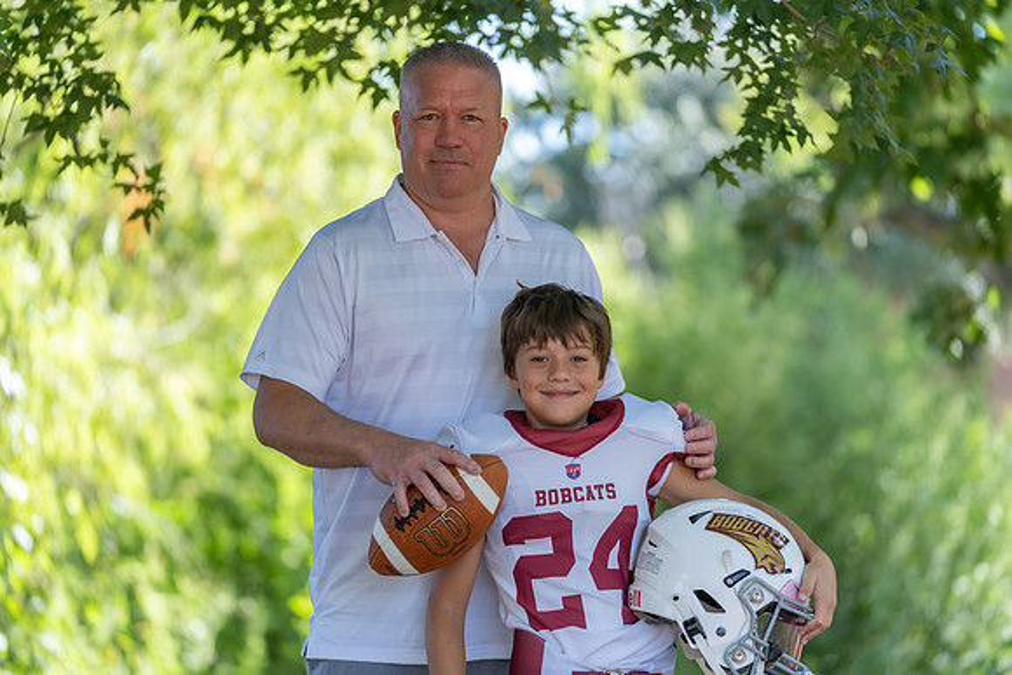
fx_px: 3739
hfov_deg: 15.4
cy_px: 338
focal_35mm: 133
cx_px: 506
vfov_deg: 10.3
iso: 160
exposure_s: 1/320
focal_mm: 133
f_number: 2.8
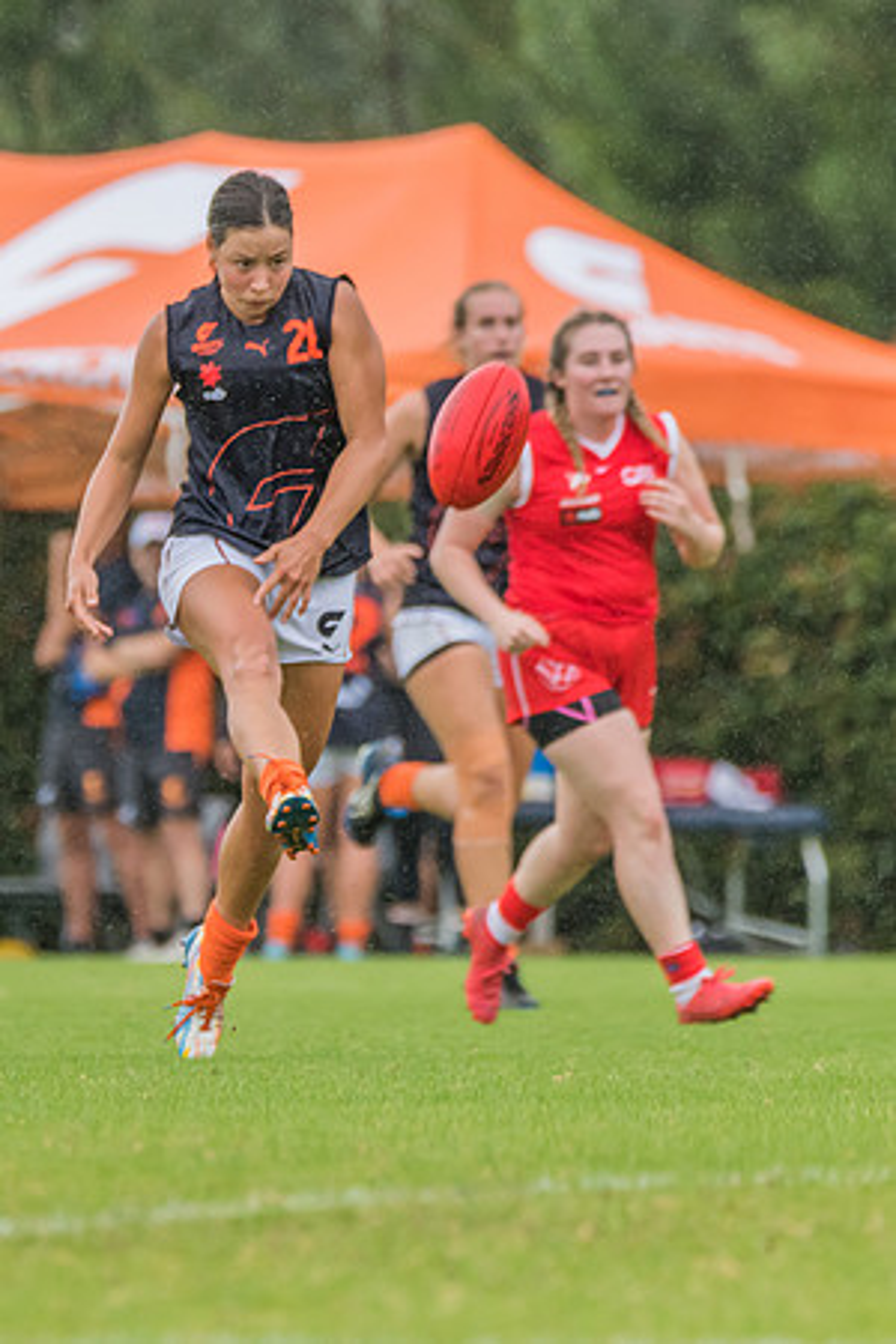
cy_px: 573
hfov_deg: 2.0
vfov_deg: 3.0
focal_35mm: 684
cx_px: -21
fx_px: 25550
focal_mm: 380
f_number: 6
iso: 1100
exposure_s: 1/1250
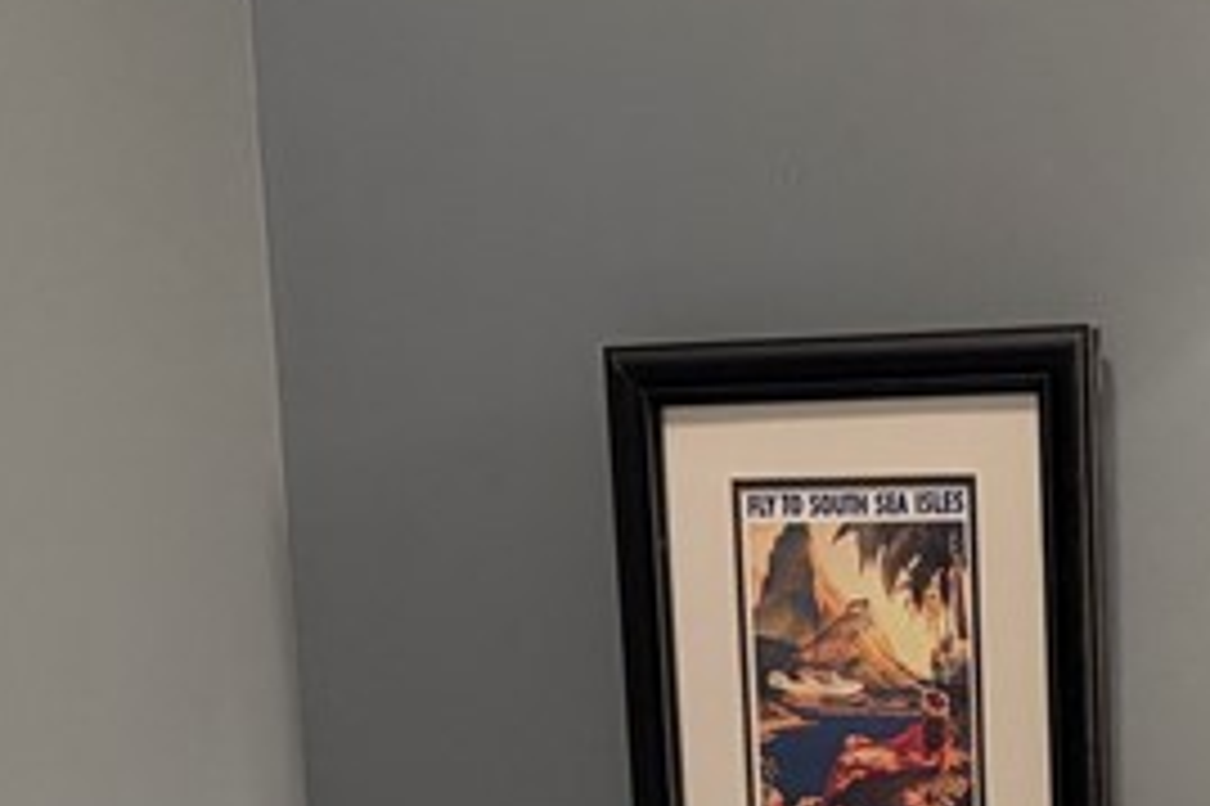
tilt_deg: -10.8
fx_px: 3460
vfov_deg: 12.3
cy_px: 1373
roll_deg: +1.5
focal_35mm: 103
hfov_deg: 19.0
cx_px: 1340
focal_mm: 5.96
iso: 400
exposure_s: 1/60
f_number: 1.6
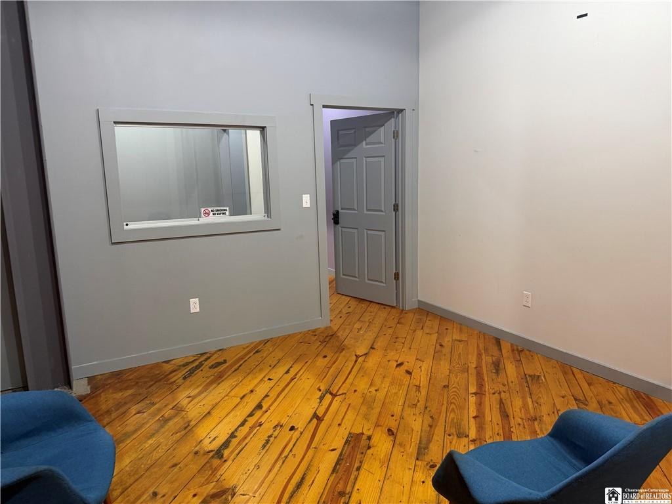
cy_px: 252
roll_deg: +1.5
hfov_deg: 71.6
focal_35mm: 24
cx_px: 336
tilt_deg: -9.2
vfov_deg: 56.8
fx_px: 466
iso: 320
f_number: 1.78
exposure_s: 1/60
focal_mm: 6.76
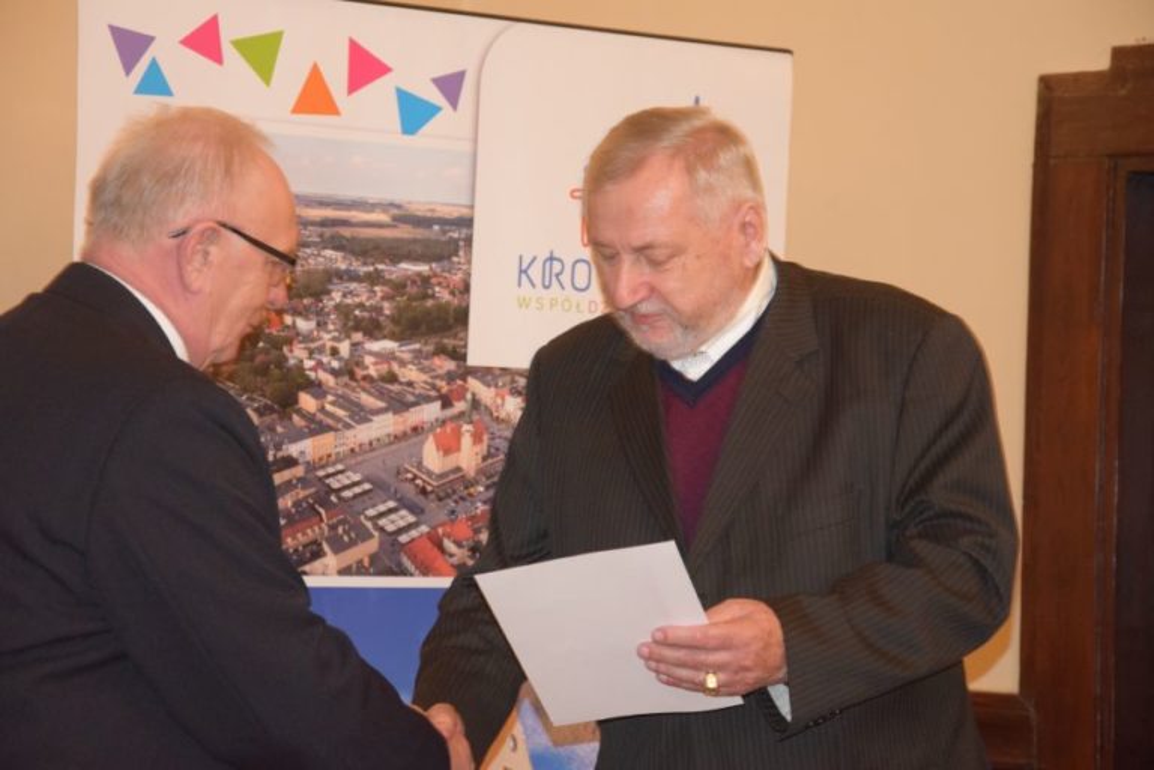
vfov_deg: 12.2
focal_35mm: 112
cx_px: 577
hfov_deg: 18.2
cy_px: 385
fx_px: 3606
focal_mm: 75
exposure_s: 1/60
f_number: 5.3
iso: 2800
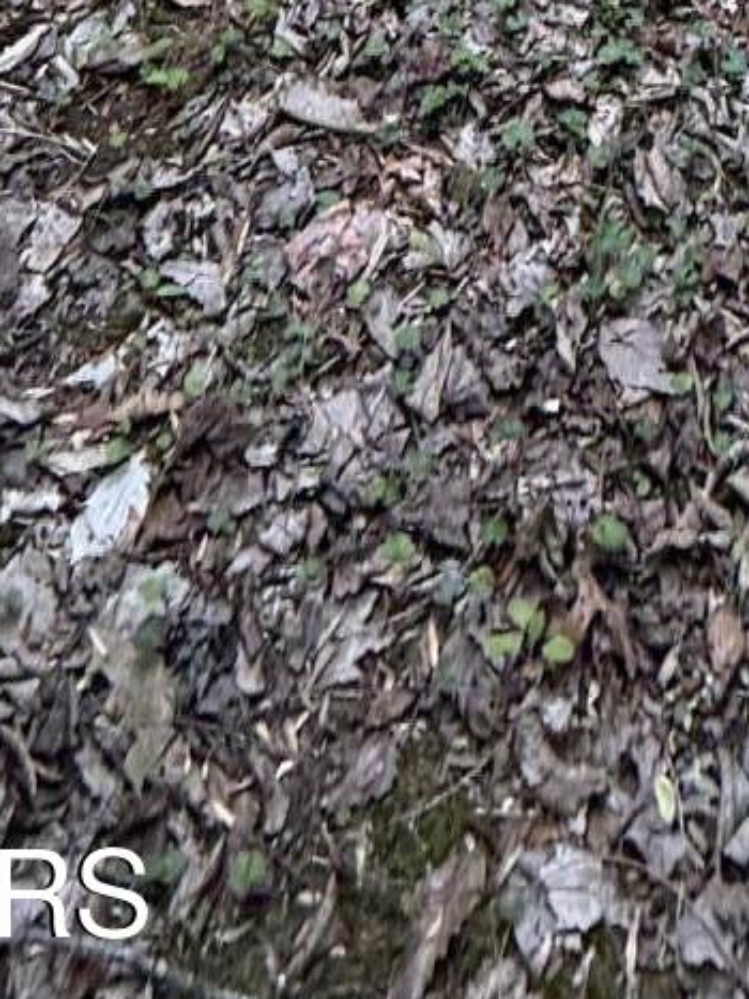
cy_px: -1048
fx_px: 1732
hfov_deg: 22.8
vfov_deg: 18.6
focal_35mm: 60
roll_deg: +0.9
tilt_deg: -4.2
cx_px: 850
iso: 50
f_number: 2.2
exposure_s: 1/99
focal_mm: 2.22
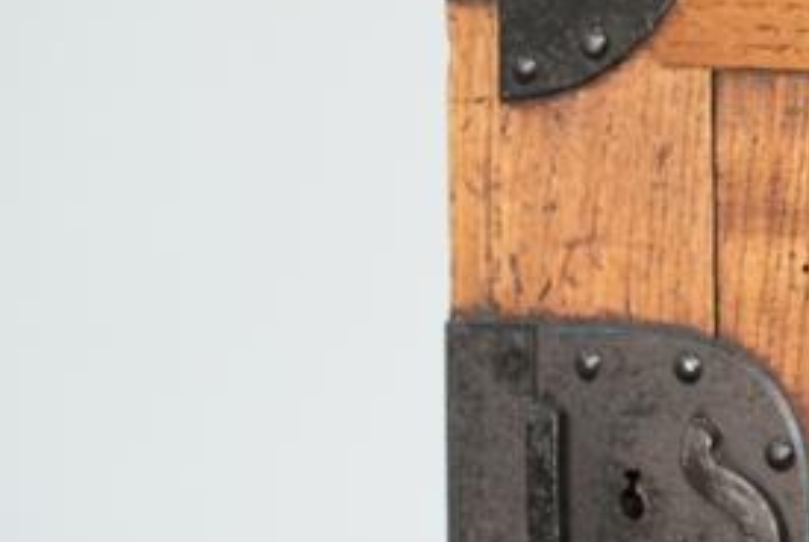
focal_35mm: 370
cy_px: 564
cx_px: 1494
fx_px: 8323
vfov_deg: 3.7
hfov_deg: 5.5
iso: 1600
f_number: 4
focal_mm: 94
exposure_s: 1/100
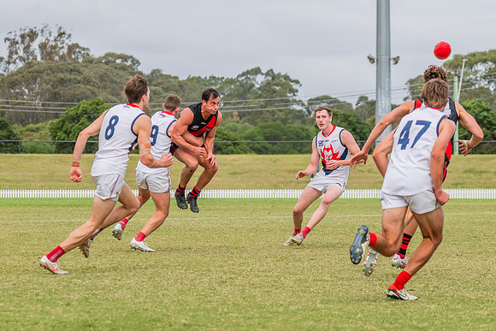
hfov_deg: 10.3
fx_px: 2756
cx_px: 218
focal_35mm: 200
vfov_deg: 6.9
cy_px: 185
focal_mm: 170
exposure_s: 1/1250
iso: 800
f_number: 8
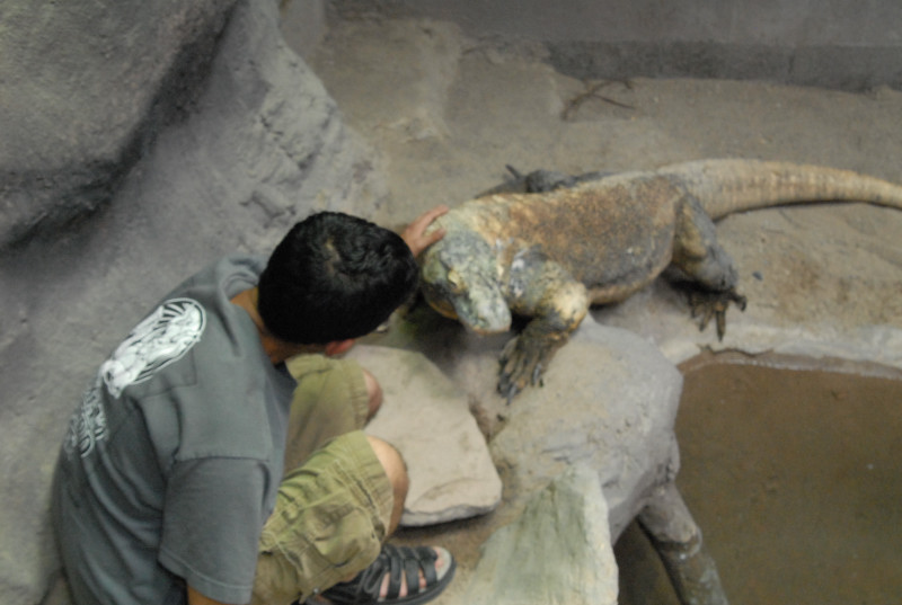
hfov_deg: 46.3
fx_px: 1054
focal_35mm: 42
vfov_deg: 32.0
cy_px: 302
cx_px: 451
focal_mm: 28
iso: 1600
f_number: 5.6
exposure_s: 1/125
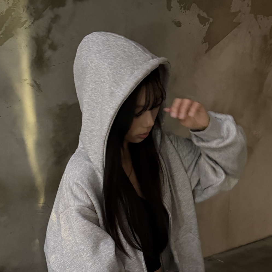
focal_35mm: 51
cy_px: 174
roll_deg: -0.2
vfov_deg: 33.2
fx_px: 453
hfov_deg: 33.4
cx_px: 150
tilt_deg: -10.7
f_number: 1.78
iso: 1250
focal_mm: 6.76
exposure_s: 1/26
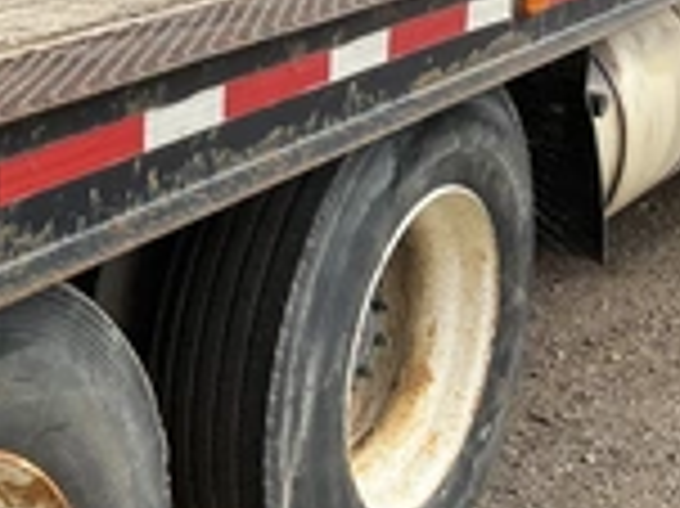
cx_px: -59
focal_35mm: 77
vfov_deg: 19.1
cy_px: 171
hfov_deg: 23.8
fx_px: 1511
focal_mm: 3
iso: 25
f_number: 1.8
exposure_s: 1/1144
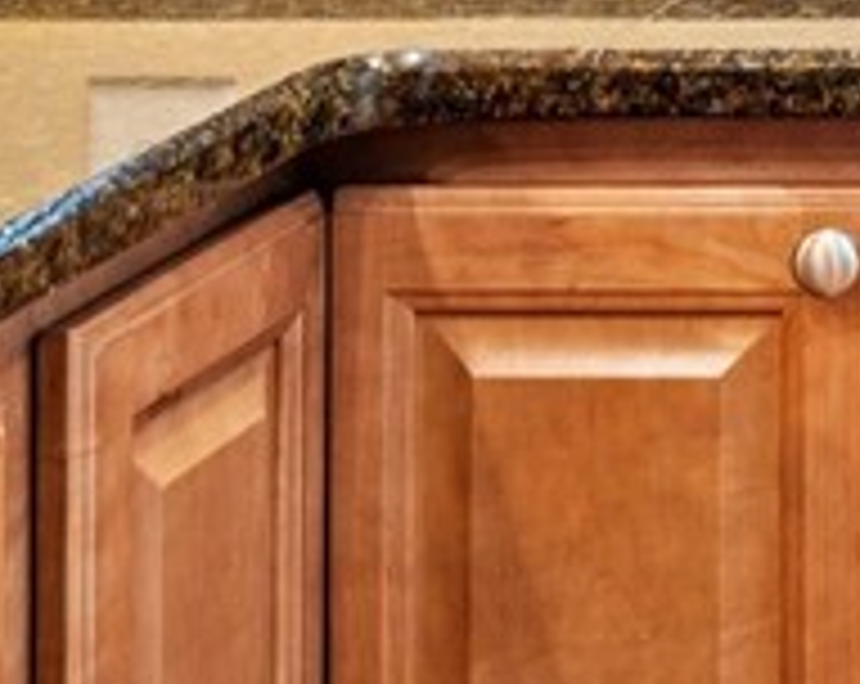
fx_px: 4750
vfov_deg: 7.7
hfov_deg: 9.2
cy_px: -902
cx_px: 2105
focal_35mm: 187
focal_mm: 35
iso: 250
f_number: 8
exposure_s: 1.6
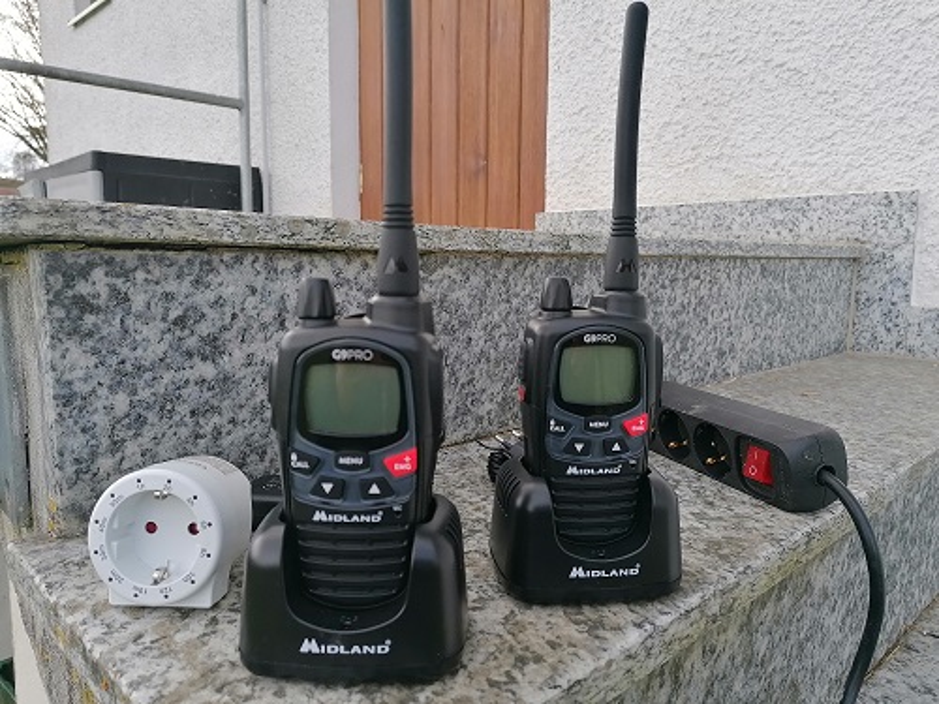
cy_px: 352
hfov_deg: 65.3
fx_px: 732
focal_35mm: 27
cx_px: 470
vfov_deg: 51.4
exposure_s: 1/444
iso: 50
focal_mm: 4.75
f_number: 1.8
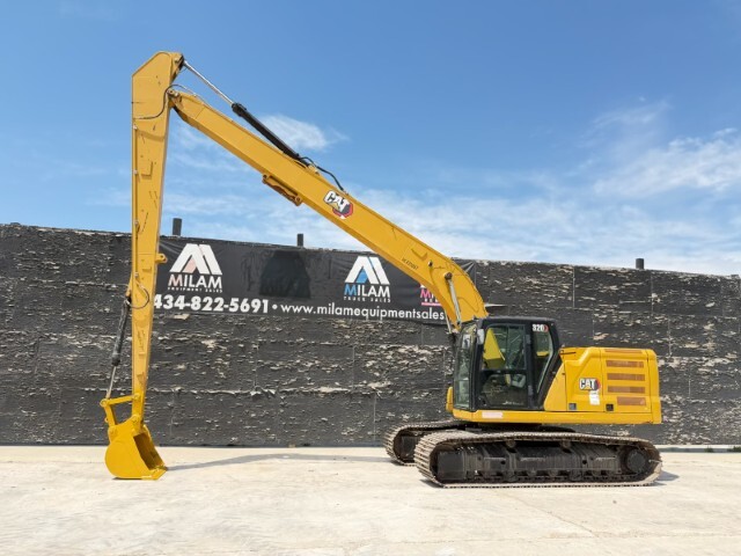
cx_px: 370
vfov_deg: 56.8
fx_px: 514
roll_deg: -0.9
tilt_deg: +10.9
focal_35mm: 24
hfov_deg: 71.6
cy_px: 278
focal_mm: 6.76
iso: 80
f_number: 1.78
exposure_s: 1/1211
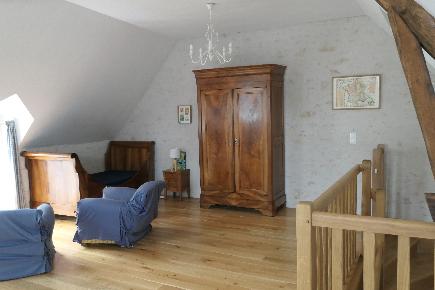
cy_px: 145
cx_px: 218
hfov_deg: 61.9
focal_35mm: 30
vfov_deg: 43.6
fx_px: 362
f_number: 3.6
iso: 1250
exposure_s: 1/80
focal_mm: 11.1
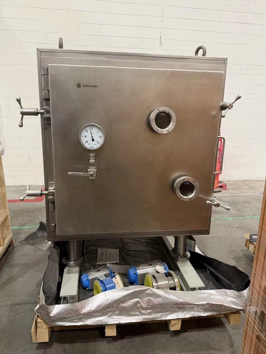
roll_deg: -0.8
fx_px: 256
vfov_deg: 69.4
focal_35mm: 25
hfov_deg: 54.9
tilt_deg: -11.3
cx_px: 128
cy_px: 173
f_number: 1.78
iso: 400
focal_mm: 6.76
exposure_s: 1/60
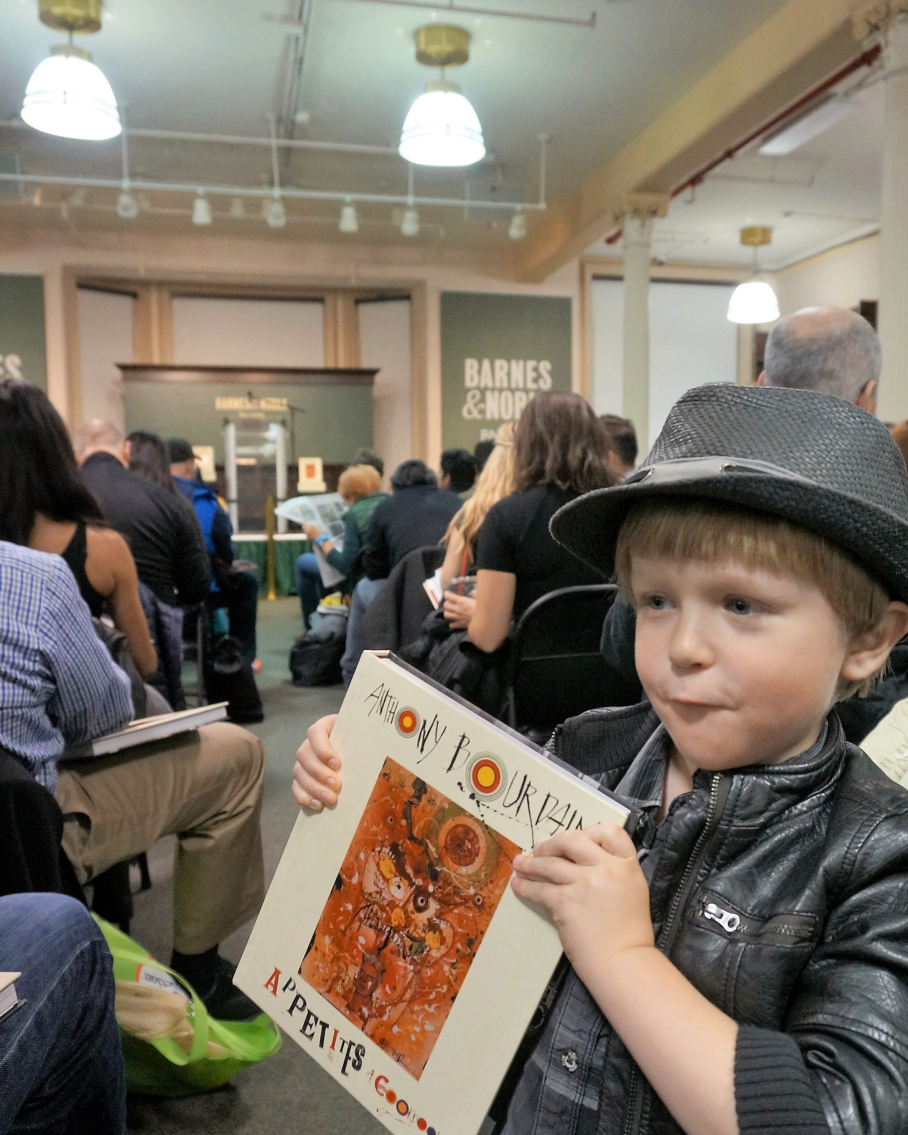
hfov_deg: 47.0
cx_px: 511
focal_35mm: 31
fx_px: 1041
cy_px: 607
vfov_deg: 57.1
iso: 1250
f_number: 4
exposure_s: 1/160
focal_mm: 16
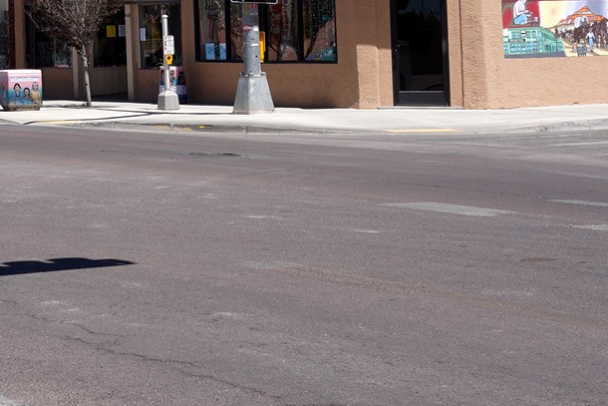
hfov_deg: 16.0
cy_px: -101
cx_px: -276
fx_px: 1993
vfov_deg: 11.4
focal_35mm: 118
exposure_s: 1/100
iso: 100
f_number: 13
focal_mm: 36
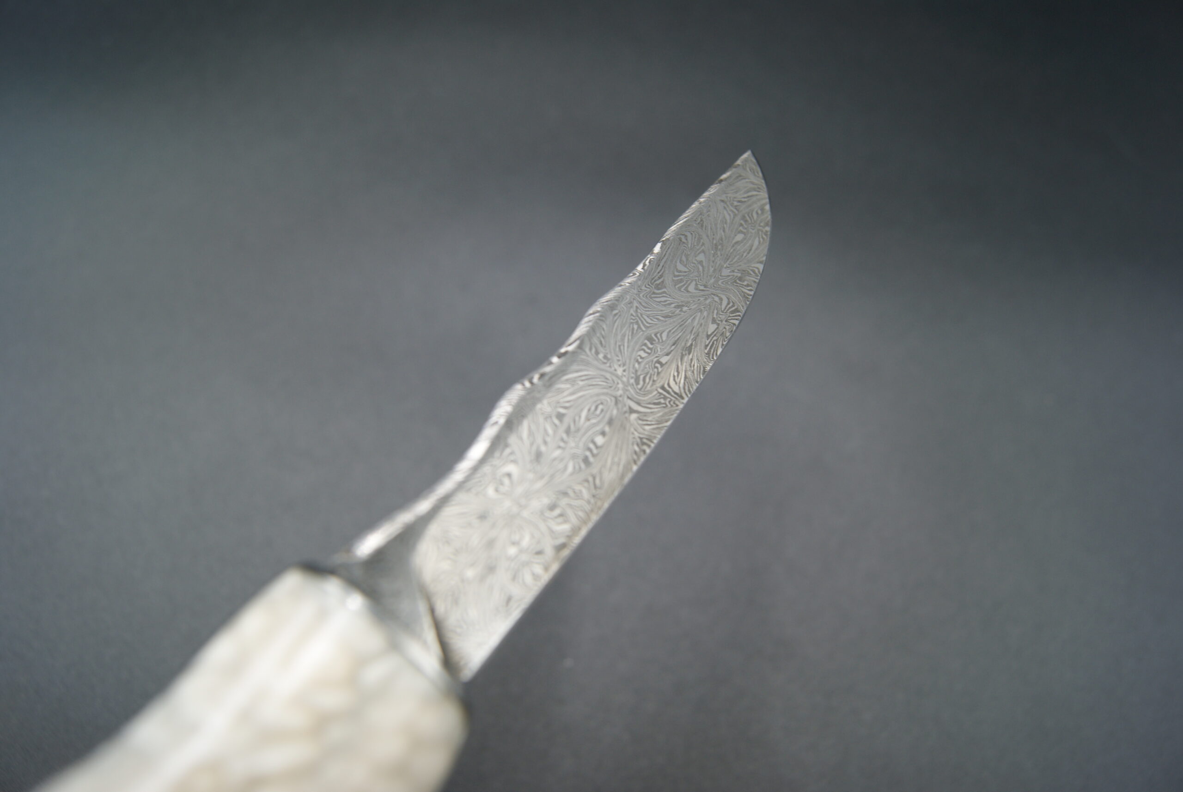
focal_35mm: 30
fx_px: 987
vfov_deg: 43.7
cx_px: 592
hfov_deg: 61.9
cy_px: 396
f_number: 4.5
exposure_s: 1/30
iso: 100
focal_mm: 20
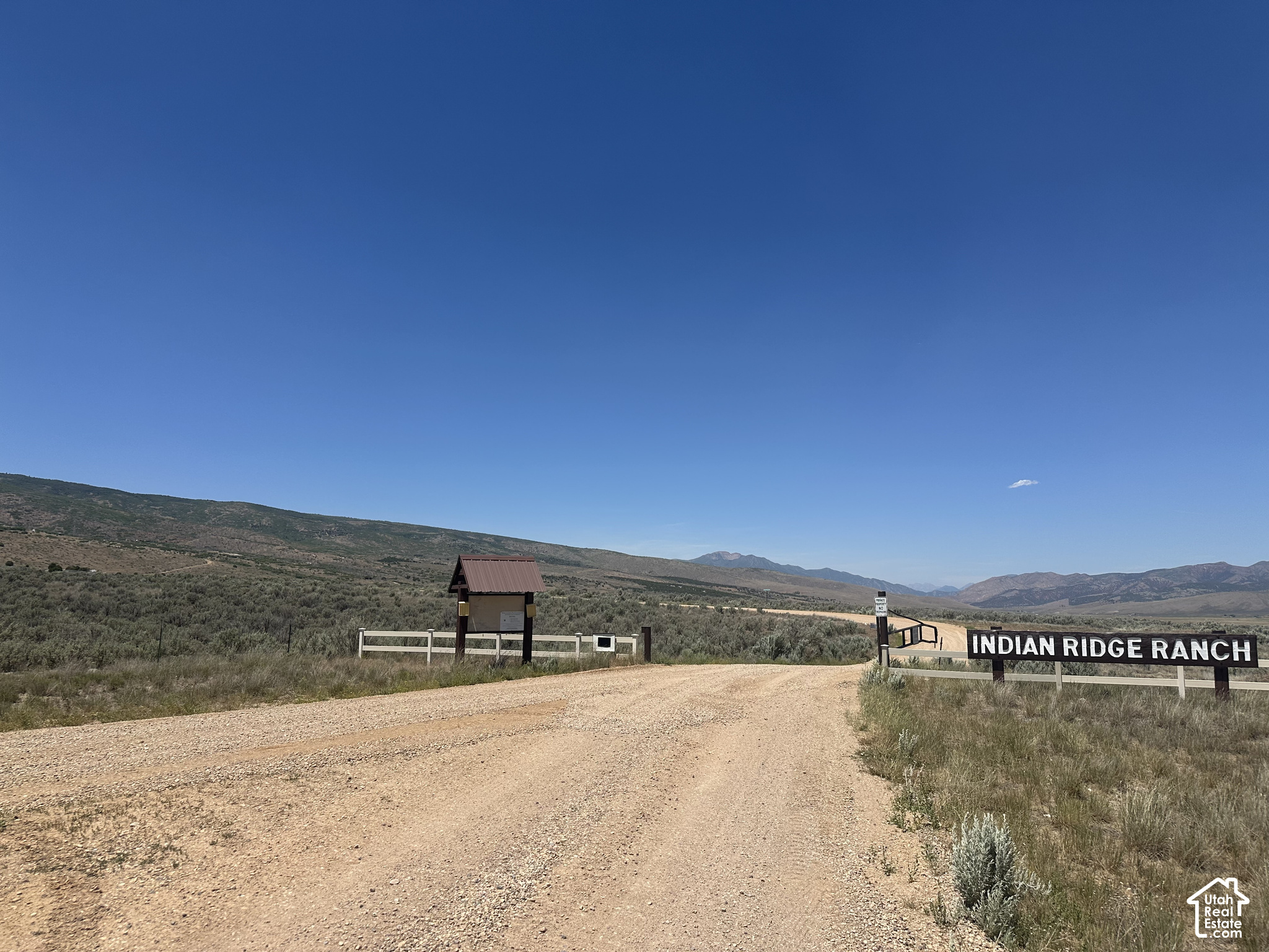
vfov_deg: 56.8
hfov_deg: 71.6
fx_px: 880
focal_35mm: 24
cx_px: 634
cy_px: 476
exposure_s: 1/7576
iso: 80
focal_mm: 6.86
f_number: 1.78
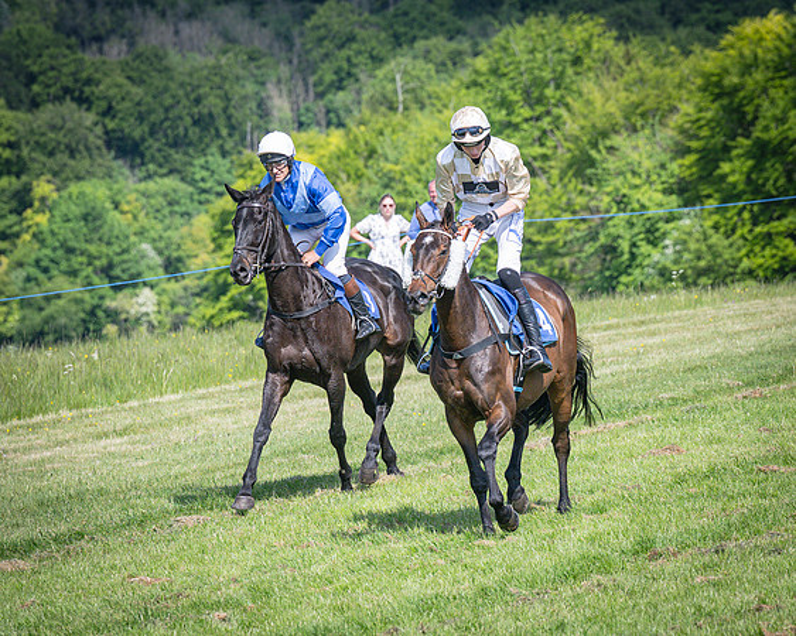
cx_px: 391
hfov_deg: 7.3
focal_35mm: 264
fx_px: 6225
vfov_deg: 5.9
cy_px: 343
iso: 400
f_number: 4
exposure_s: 1/3200
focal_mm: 125
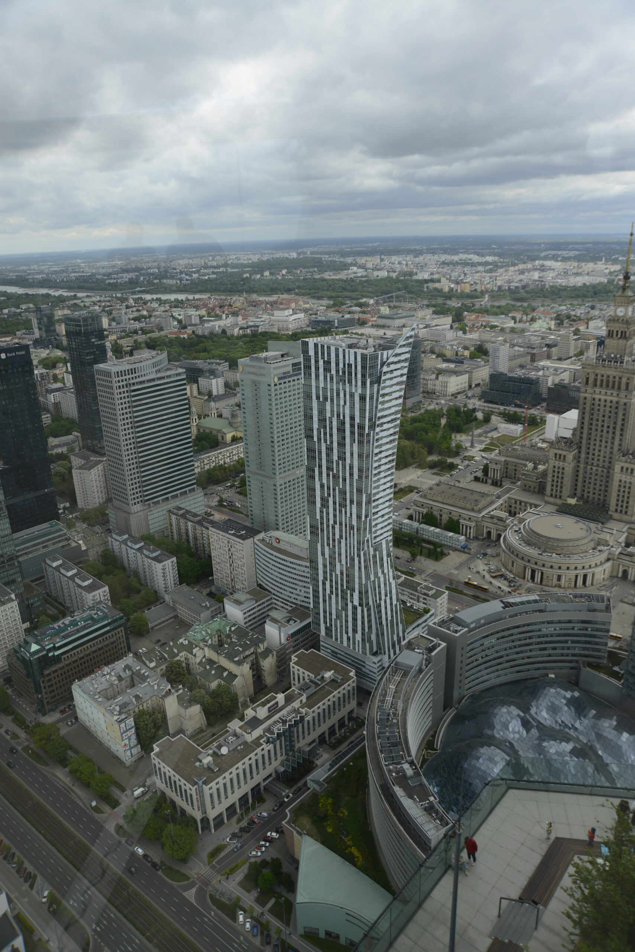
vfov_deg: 73.7
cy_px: 476
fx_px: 634
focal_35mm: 24
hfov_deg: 53.2
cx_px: 318
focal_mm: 24
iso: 560
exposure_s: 1/1600
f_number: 5.6
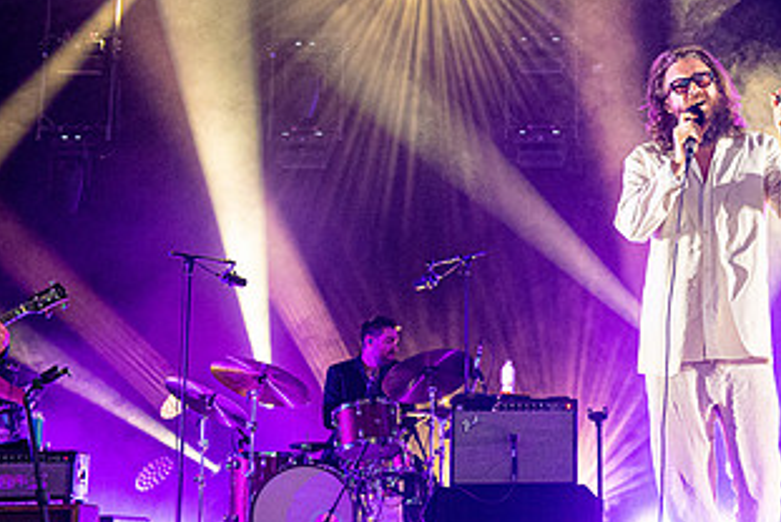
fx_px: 1759
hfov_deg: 24.0
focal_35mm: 81
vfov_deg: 16.9
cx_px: 769
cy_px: 250
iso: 3600
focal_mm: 38
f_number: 3.5
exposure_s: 1/320
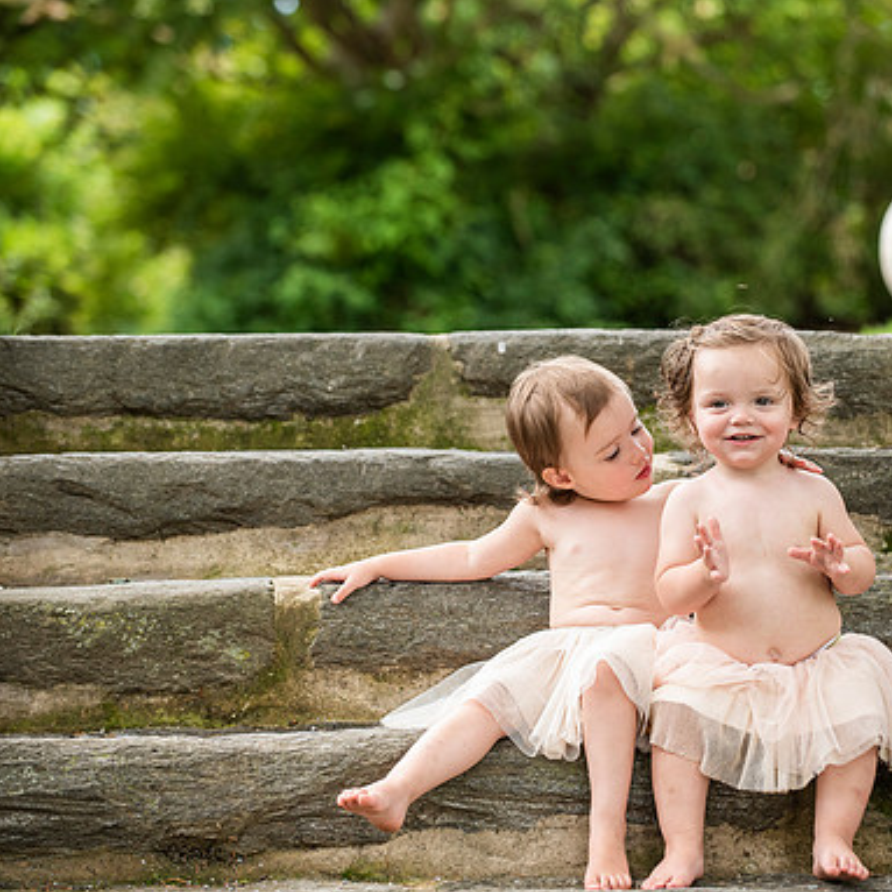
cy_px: 448
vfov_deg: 10.9
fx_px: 4694
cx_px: 636
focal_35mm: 161
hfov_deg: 10.8
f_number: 4
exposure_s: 1/640
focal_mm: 125
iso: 640
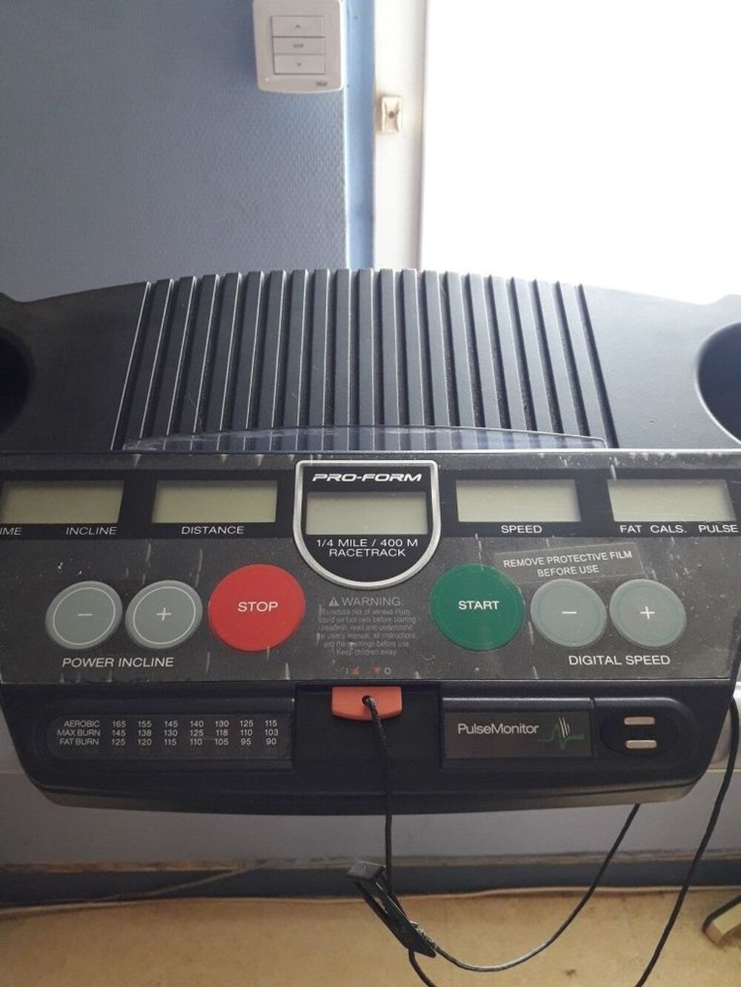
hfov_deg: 49.8
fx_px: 799
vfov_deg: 63.4
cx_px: 370
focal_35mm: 28
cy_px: 494
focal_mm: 3.7
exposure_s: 1/33
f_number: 1.9
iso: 160
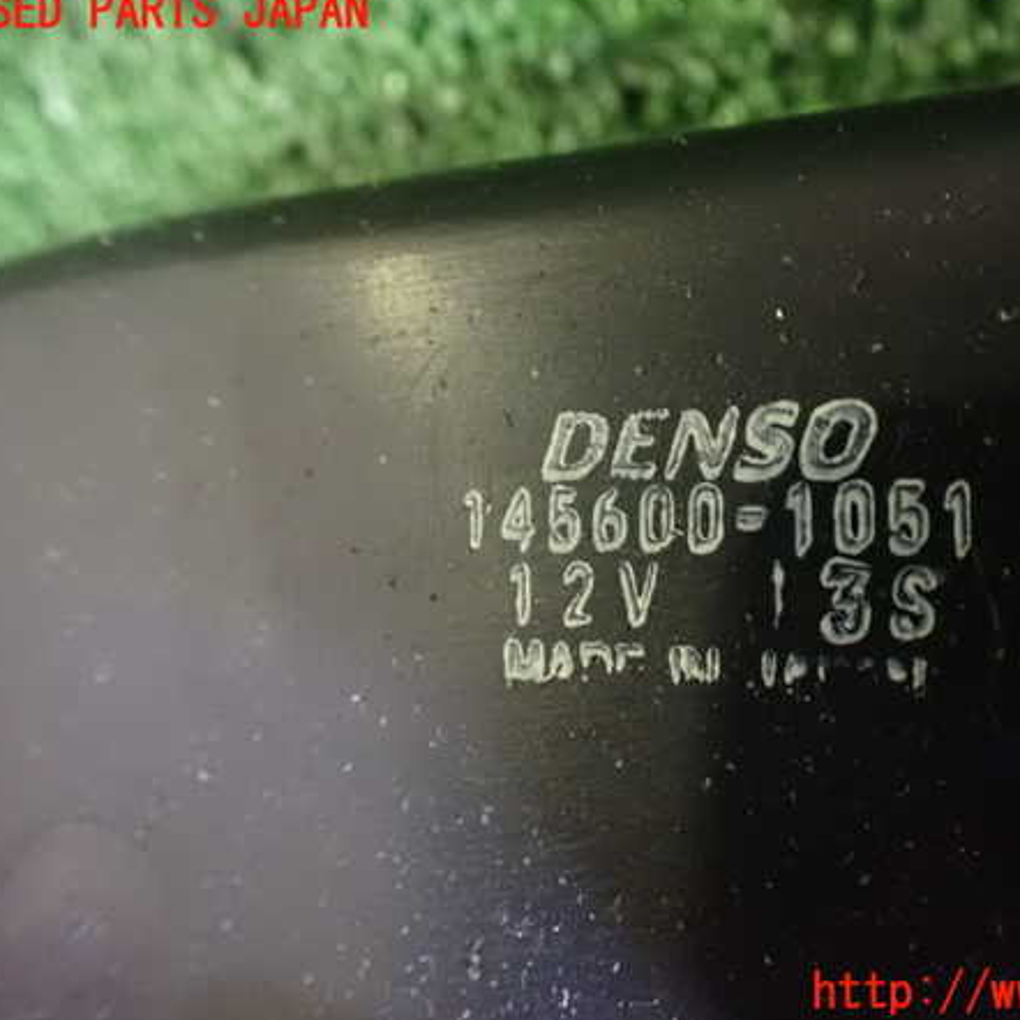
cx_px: 642
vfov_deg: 46.0
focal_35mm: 36
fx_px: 1200
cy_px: 503
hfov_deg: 45.6
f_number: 2.3
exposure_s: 1/20
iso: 1600
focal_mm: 5.4
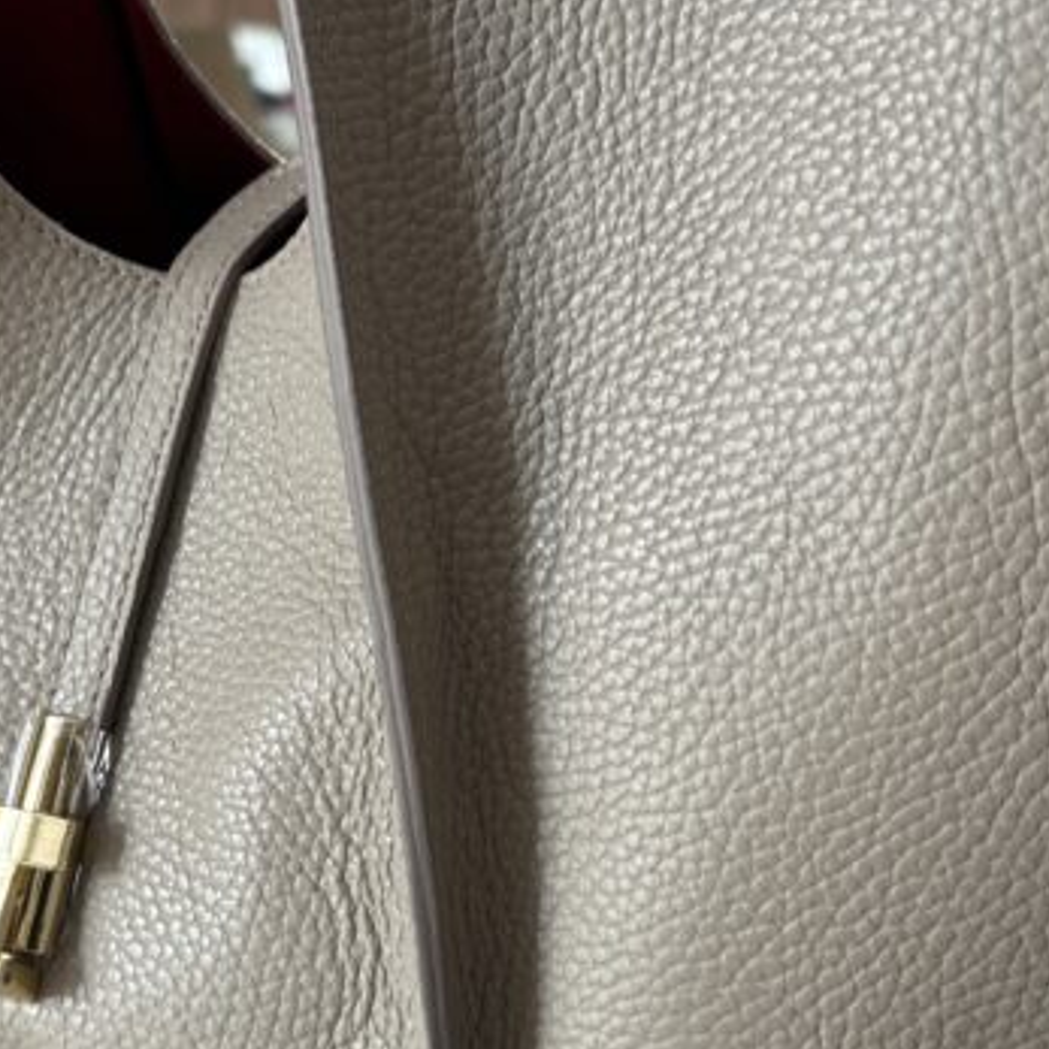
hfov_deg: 32.1
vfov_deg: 32.2
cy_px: 499
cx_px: 399
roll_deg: +1.3
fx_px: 1817
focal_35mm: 53
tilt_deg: -19.8
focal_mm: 5.7
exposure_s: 1/121
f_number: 1.5
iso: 50
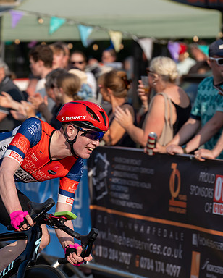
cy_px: 139
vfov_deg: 7.4
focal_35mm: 262
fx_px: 2158
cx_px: 36
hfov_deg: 5.9
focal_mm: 185
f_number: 5
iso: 160
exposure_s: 1/1000
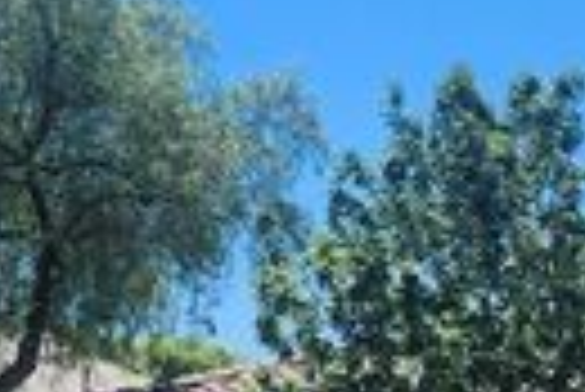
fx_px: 1497
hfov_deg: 19.9
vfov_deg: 14.0
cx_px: 806
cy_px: 593
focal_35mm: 92
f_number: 1.8
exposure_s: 1/919
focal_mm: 5.54
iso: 25
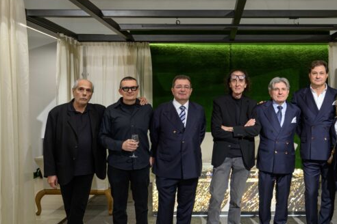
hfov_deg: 46.7
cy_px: 138
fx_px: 384
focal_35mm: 41
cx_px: 221
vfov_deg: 32.5
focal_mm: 29
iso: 1600
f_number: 4
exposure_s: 1/100
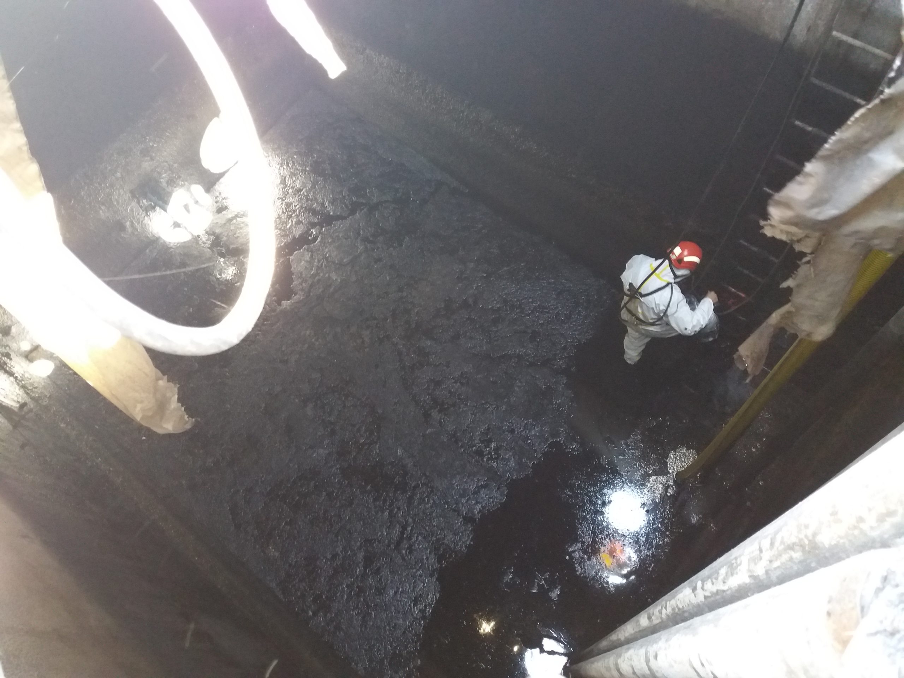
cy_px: 339
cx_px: 452
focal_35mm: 28
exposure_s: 1/17
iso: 320
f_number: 1.9
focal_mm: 3.7
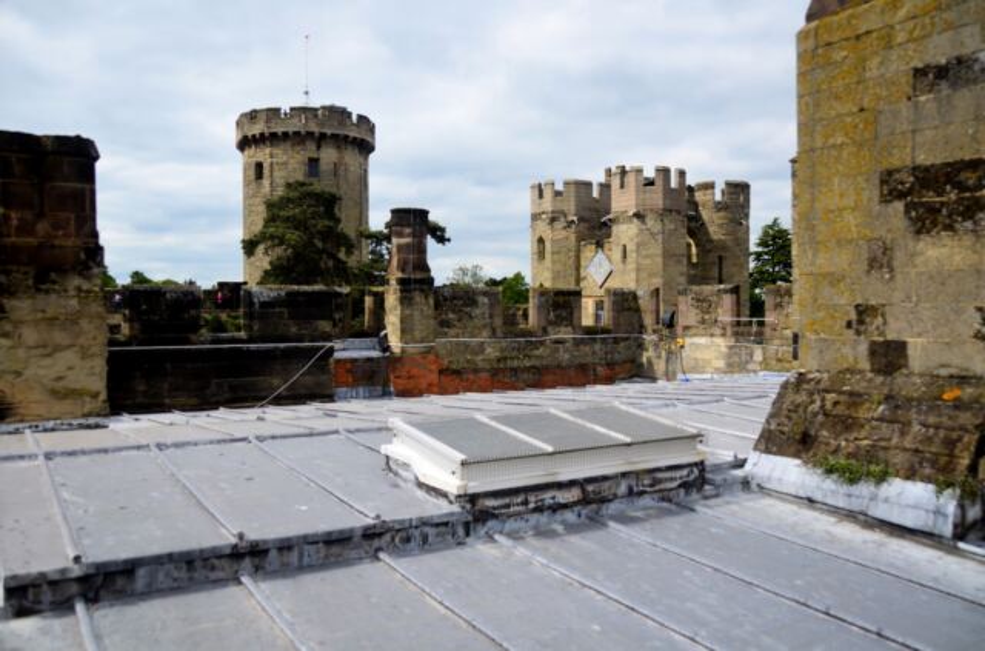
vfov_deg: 43.4
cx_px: 492
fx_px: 819
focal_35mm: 30
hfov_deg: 62.1
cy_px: 326
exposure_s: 1/1600
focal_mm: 20
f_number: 4
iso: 200
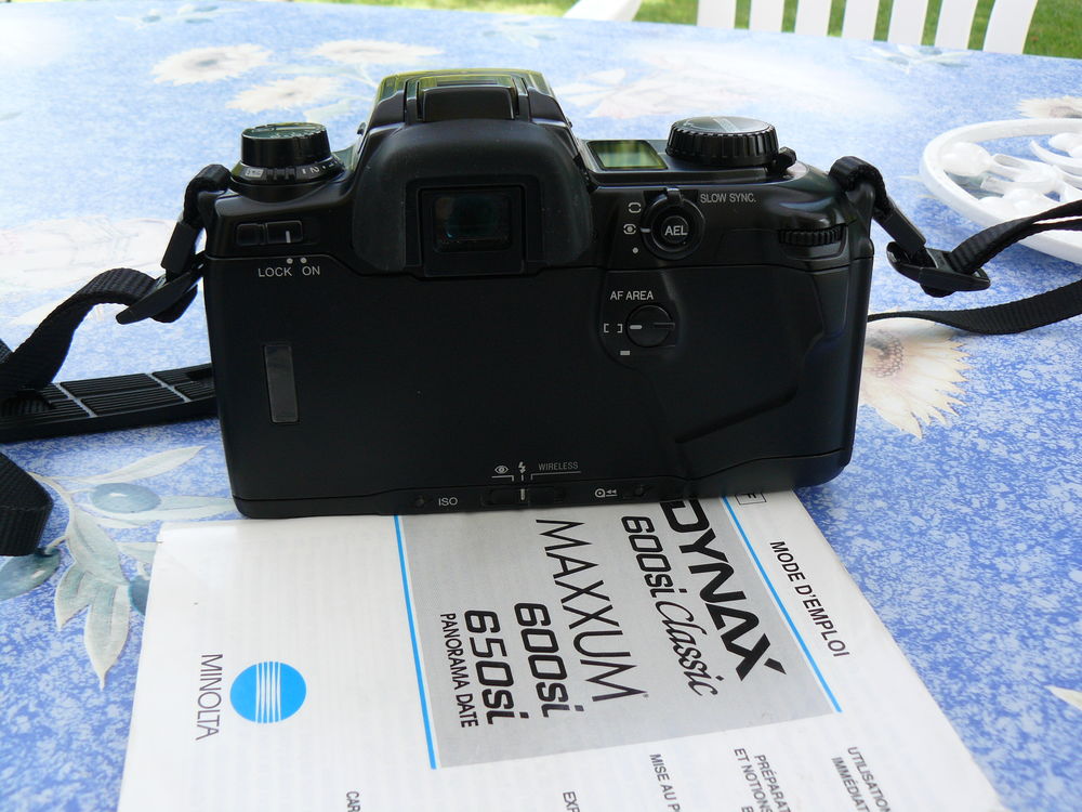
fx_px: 1125
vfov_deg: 39.7
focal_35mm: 36
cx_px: 541
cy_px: 406
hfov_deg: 51.4
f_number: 4
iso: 100
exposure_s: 1/160
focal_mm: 6
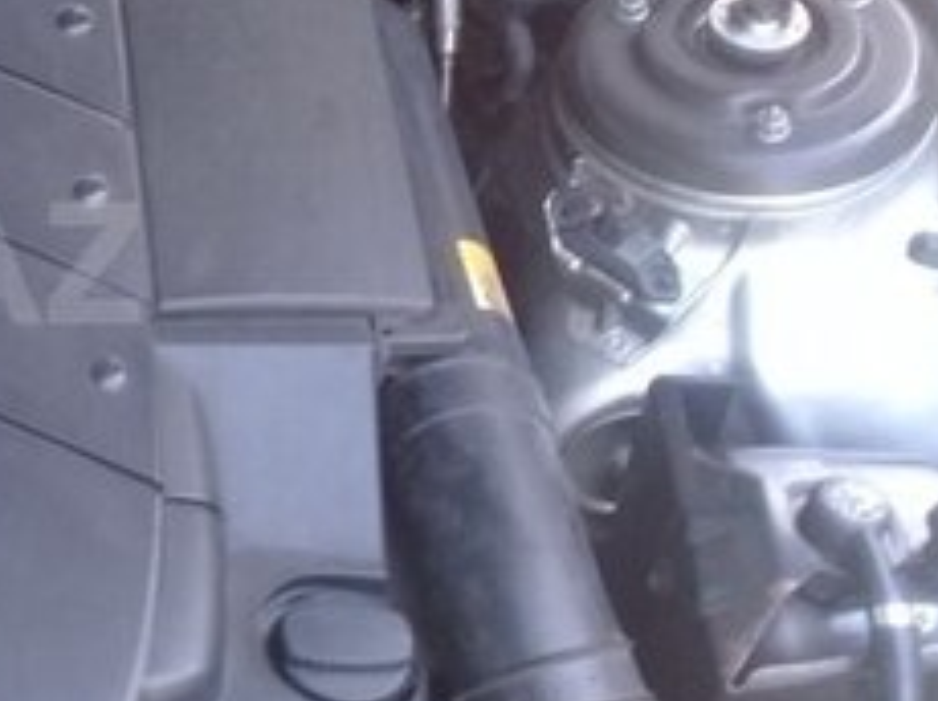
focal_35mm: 89
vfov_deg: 16.5
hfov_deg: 20.2
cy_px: 263
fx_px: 2409
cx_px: -277
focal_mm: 3.3
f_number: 2.2
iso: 50
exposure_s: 1/33
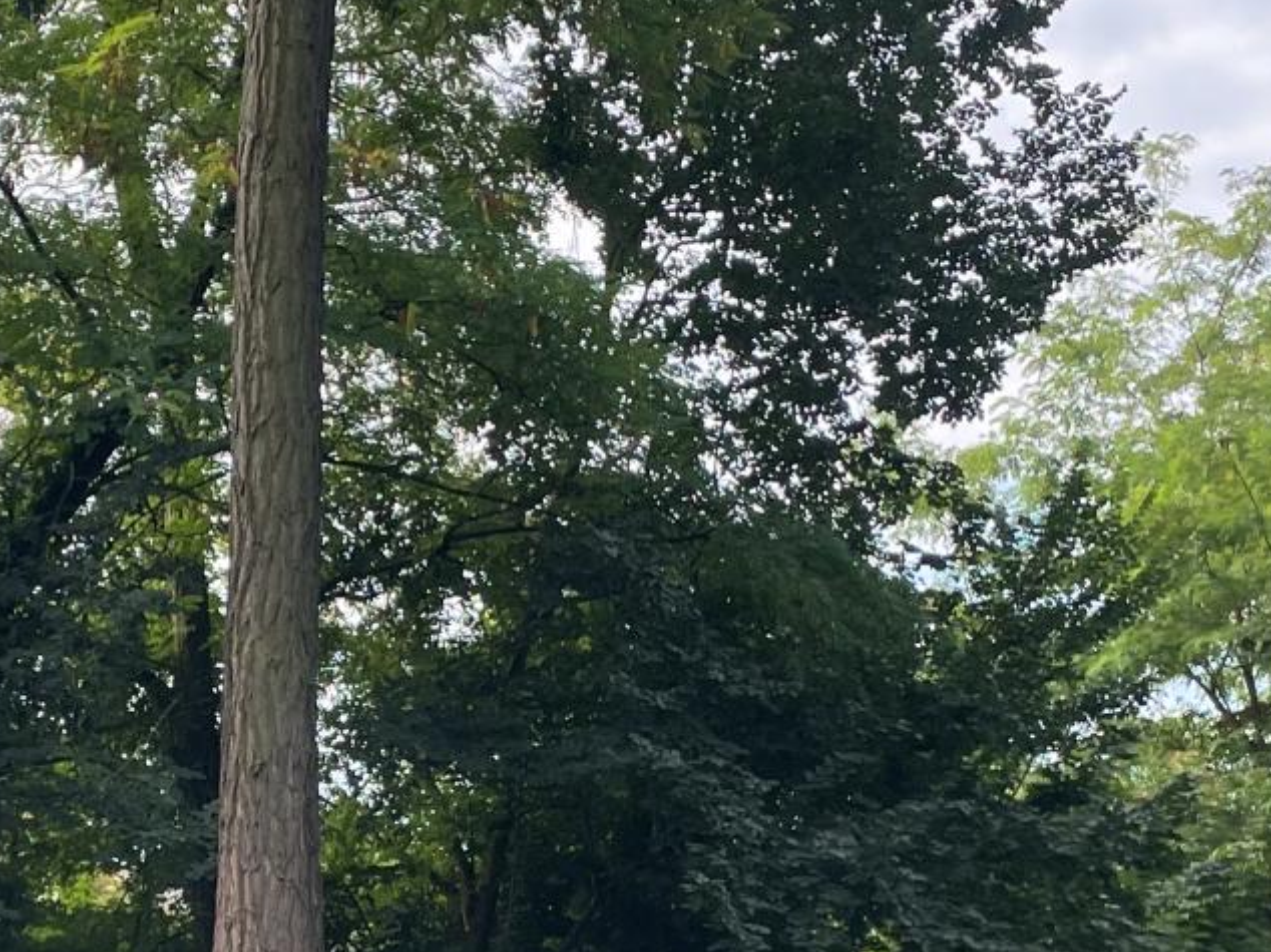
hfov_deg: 23.1
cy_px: 846
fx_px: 3083
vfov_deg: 17.3
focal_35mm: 84
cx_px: 367
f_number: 1.6
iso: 32
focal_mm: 4.2
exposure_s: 1/428
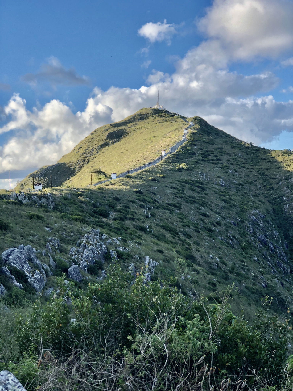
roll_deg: +2.2
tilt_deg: -1.7
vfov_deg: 33.8
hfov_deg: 25.7
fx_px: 643
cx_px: 146
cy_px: 196
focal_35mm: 57
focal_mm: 6.6
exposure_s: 1/195
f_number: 2.8
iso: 20
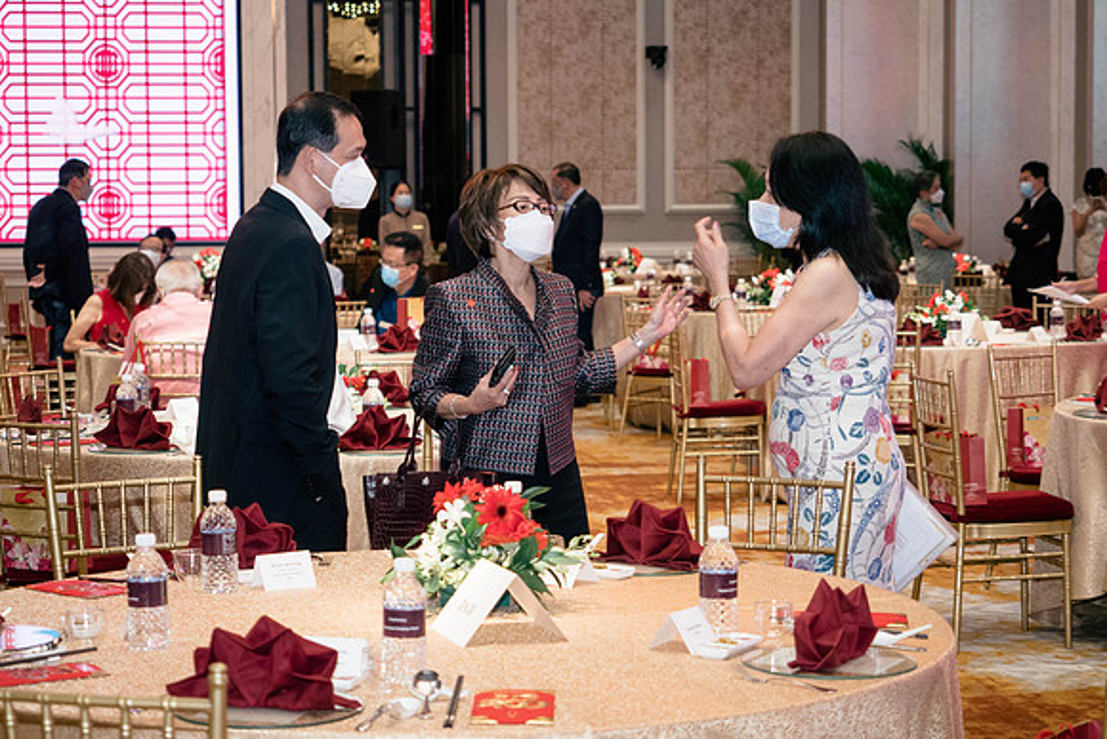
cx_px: 554
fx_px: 2655
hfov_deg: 23.6
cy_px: 370
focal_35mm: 86
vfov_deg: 15.8
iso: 1000
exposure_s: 1/100
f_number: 2.8
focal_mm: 40
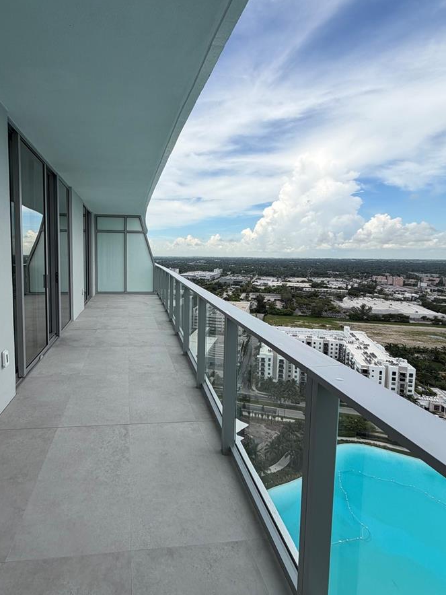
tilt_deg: -5.0
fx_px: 326
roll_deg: -0.1
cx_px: 168
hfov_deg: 67.6
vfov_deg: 84.6
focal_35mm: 19
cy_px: 283
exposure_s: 1/770
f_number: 2.2
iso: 20
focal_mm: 2.22
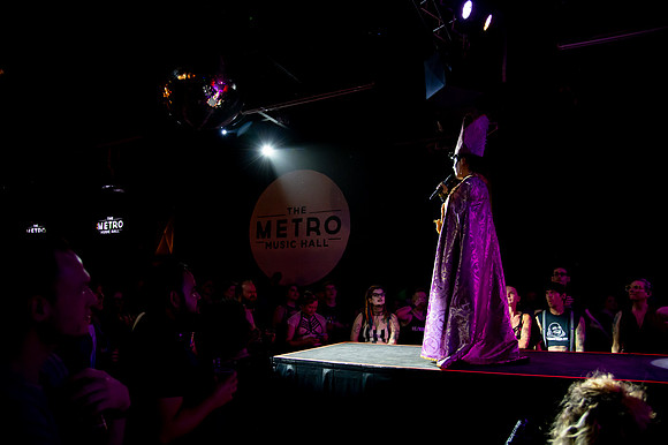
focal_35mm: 24
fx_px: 445
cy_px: 222
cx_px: 334
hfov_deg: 73.8
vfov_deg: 53.1
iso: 5000
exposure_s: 1/80
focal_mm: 24
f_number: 4
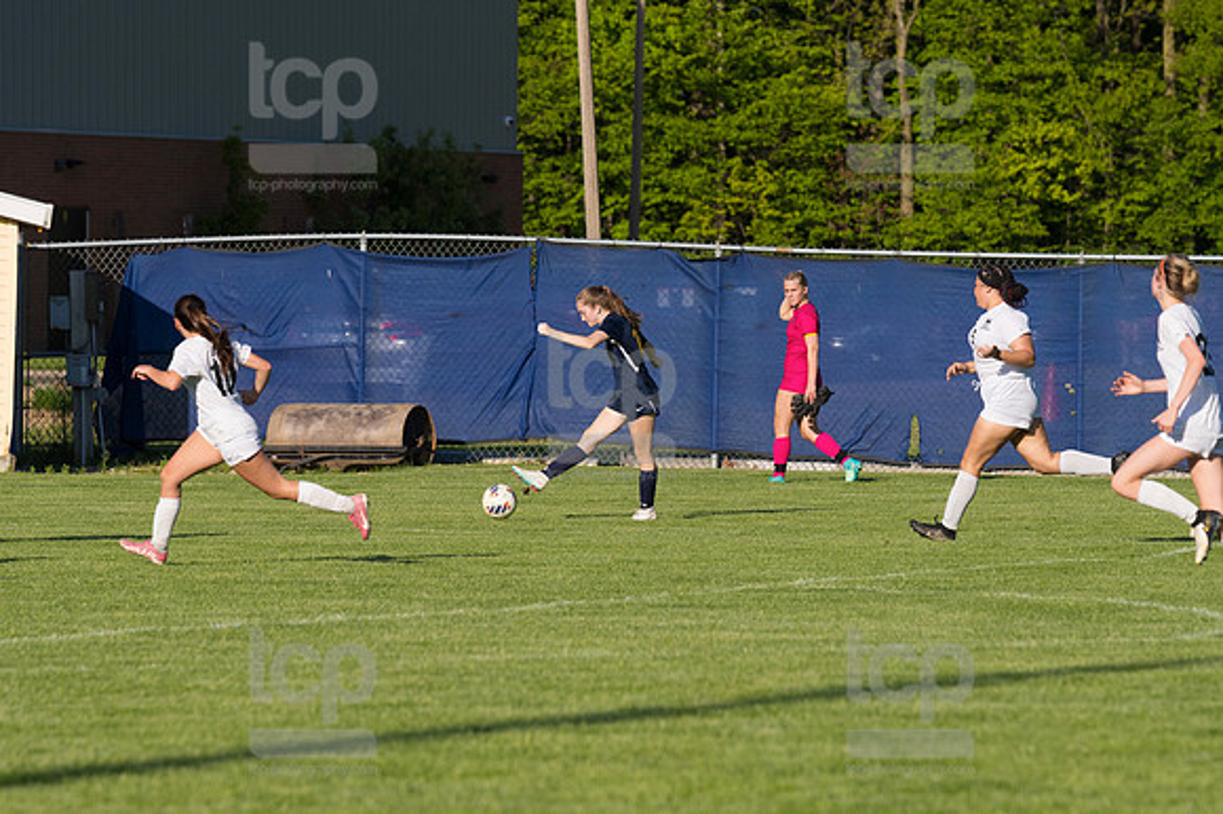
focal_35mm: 300
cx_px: 612
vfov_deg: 4.6
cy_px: 407
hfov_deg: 6.9
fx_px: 10185
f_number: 5.6
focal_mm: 200
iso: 250
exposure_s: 1/1600
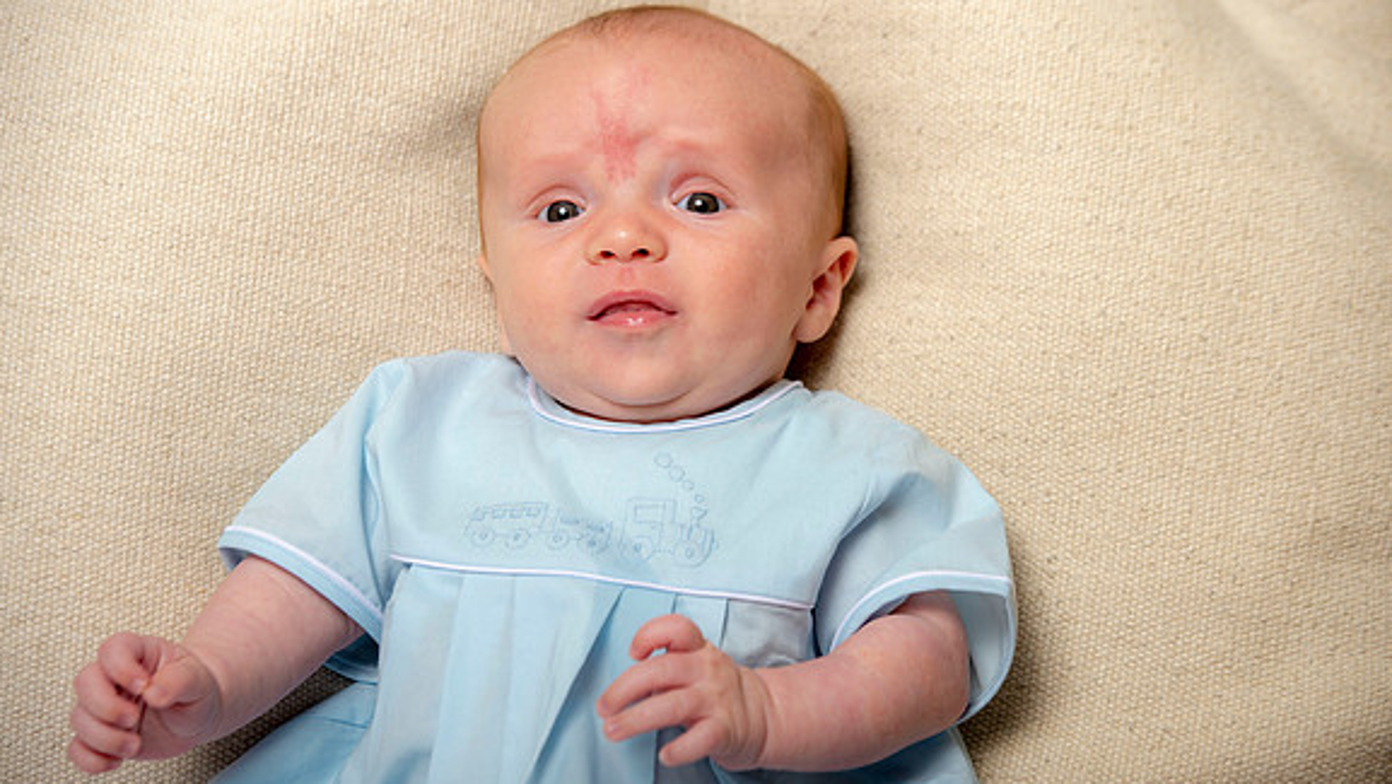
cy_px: 427
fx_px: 5243
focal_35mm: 142
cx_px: 695
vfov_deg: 8.6
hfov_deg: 15.1
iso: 250
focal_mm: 135
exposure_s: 1/200
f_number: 5.6
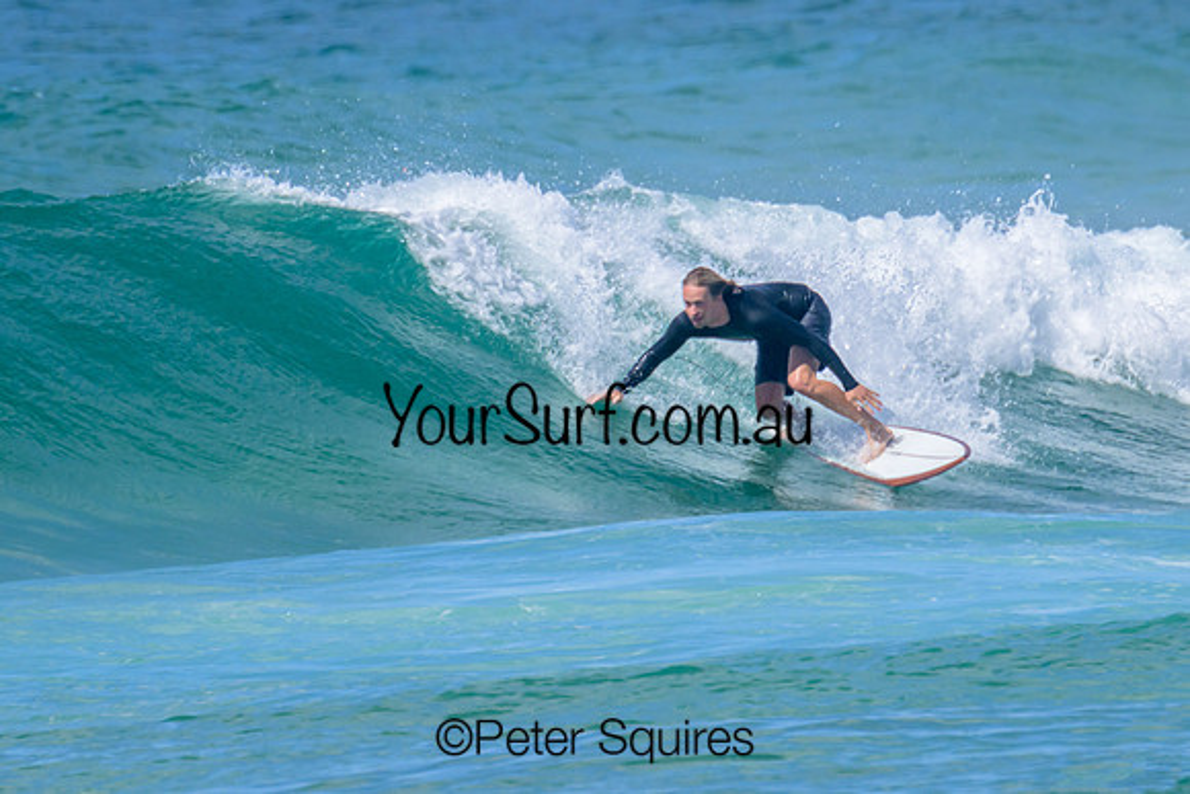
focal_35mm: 1087
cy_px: 270
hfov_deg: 1.9
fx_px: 35952
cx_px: 589
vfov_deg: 1.3
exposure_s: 1/2000
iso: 900
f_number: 11
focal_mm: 800
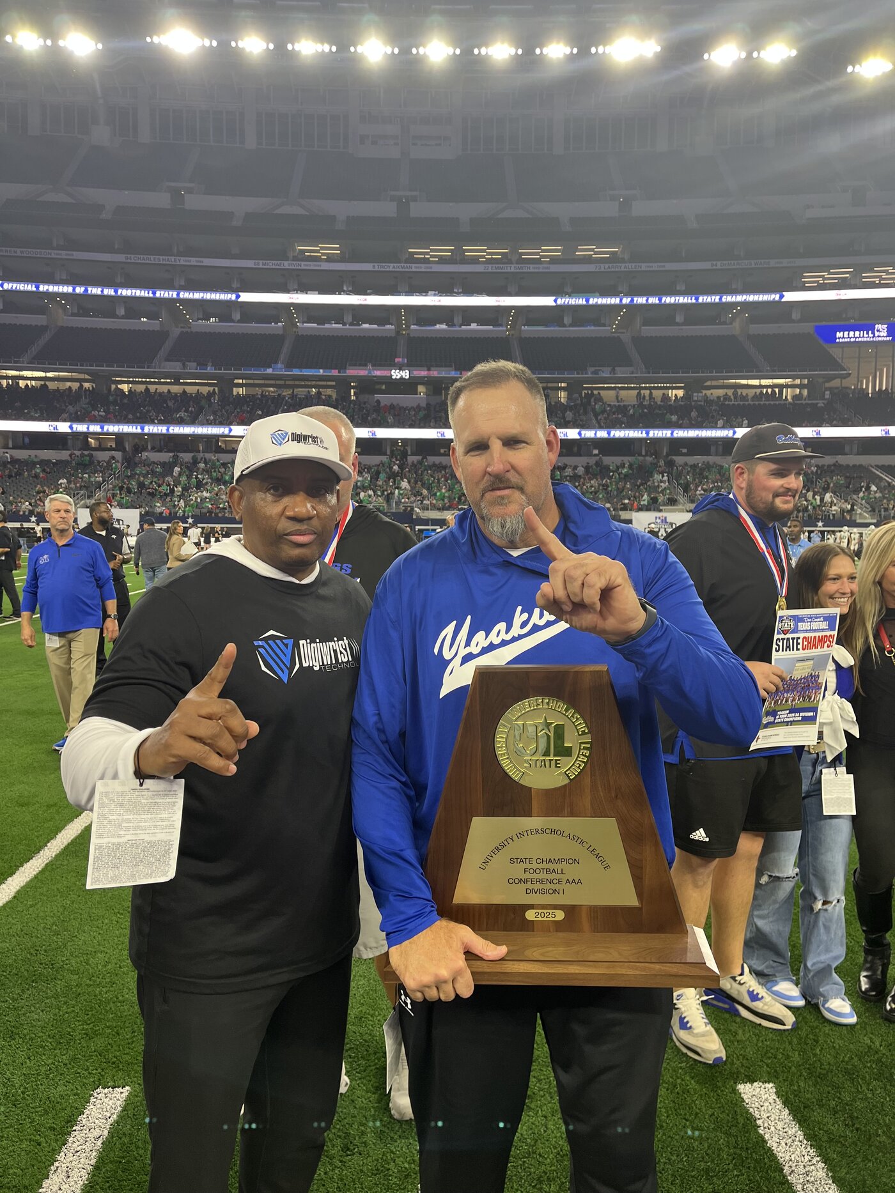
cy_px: 596
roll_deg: +0.2
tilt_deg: -1.7
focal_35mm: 26
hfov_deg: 53.1
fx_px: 896
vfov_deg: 67.3
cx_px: 448
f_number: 1.6
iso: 50
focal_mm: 5.1
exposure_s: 1/118
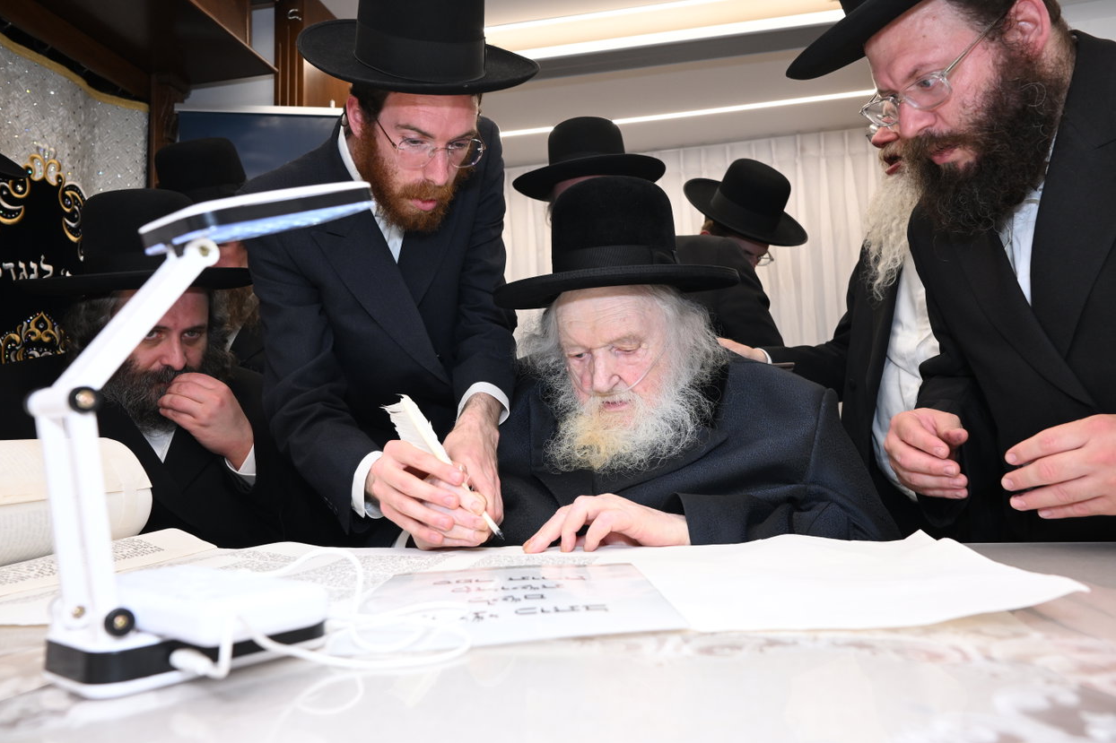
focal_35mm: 27
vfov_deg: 47.9
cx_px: 567
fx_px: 837
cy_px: 368
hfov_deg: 67.4
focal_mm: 24
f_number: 5
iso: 800
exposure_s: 1/250
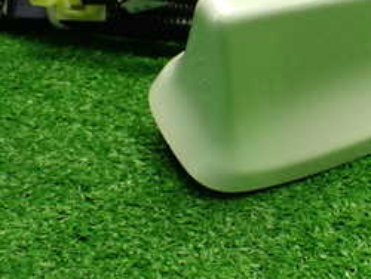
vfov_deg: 20.4
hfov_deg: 26.2
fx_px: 772
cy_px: 80
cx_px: 324
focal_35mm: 72
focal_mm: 5.4
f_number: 2.3
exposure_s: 1/125
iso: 500
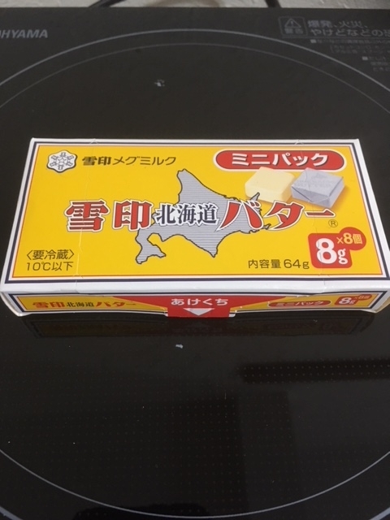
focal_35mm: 29
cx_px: 195
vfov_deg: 61.7
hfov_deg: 48.2
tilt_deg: -58.8
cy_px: 260
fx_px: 436
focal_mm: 4.15
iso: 200
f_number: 2.2
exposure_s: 1/17
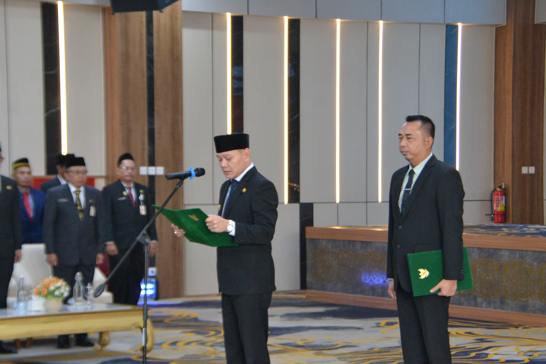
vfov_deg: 11.7
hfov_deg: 17.5
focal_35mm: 117
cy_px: 182
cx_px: 273
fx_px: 1774
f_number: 5.6
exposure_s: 1/100
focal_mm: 78
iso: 3200
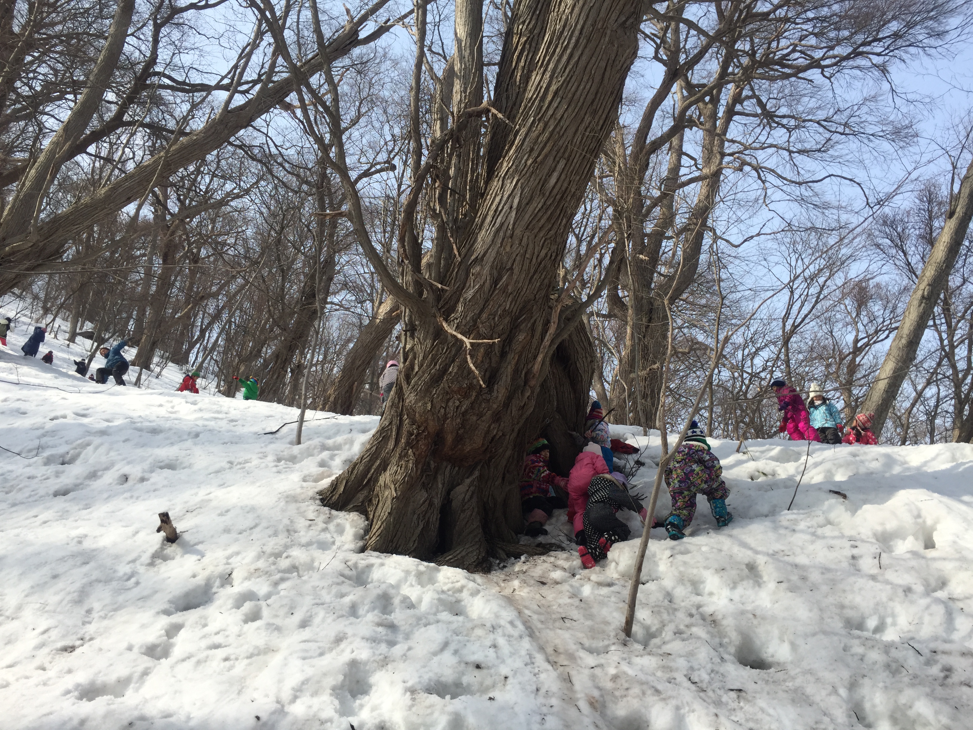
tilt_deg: +30.7
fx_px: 815
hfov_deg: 61.7
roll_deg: -1.9
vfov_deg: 48.2
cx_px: 486
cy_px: 365
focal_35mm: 29
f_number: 2.2
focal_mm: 4.15
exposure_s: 1/1068
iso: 32
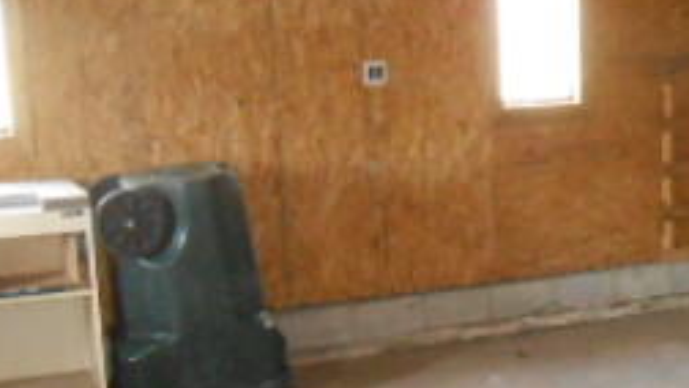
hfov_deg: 28.5
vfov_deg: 16.7
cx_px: 588
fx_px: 1316
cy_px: 292
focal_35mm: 72
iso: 1000
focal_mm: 4.6
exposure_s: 1/25
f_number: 3.5
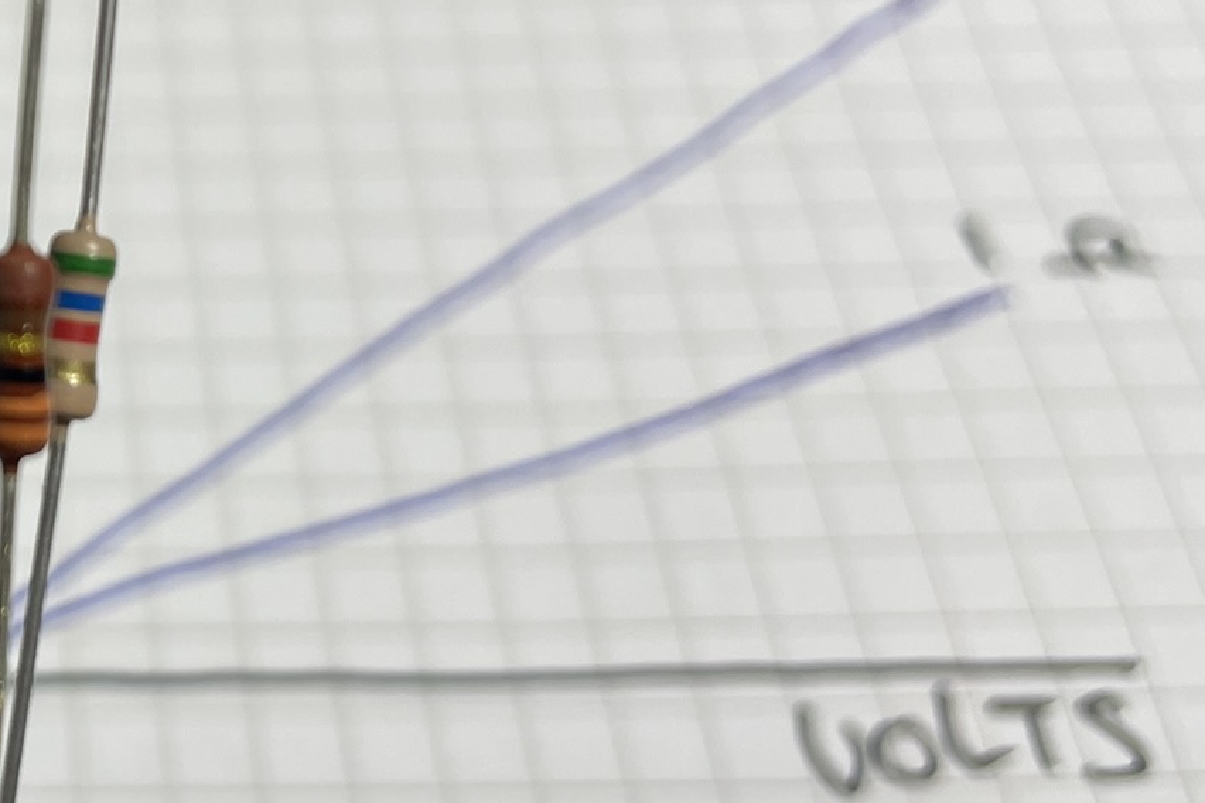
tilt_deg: -53.5
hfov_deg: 27.8
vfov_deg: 20.9
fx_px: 2176
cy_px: 332
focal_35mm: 65
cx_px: -180
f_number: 1.6
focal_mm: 4.2
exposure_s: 1/100
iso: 32
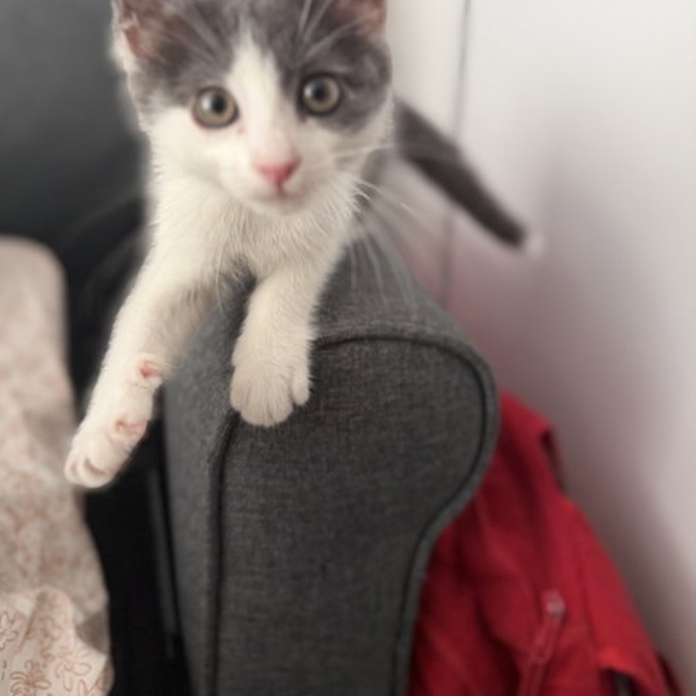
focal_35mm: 29
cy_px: 237
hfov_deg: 55.6
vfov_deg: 54.6
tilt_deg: -19.5
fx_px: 660
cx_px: 342
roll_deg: -1.6
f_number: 1.78
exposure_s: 1/60
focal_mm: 6.76
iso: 250
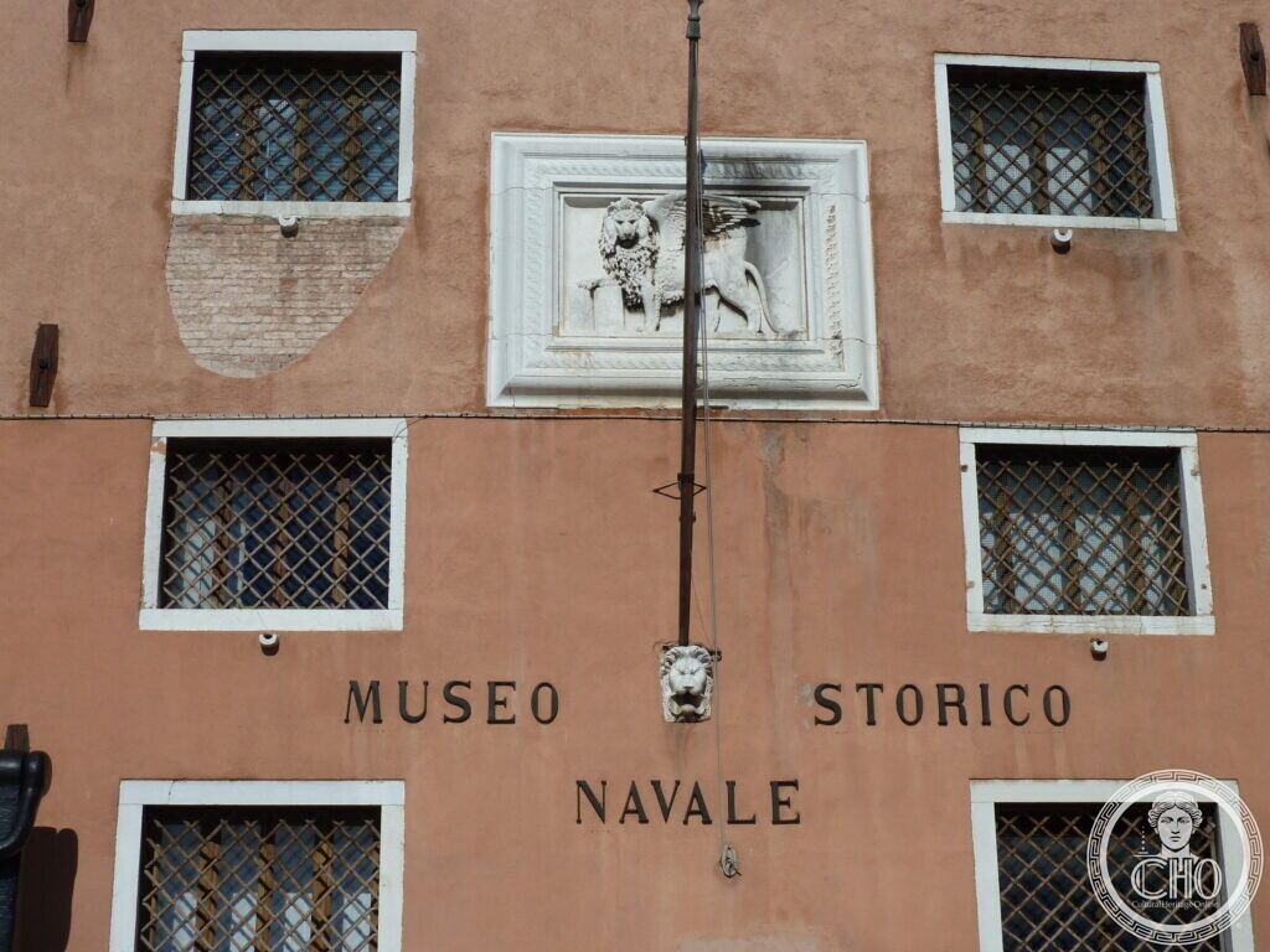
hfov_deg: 34.9
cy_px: 476
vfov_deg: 26.6
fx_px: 2018
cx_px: 635
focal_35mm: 55
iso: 80
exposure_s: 1/1000
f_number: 5.6
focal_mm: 9.1
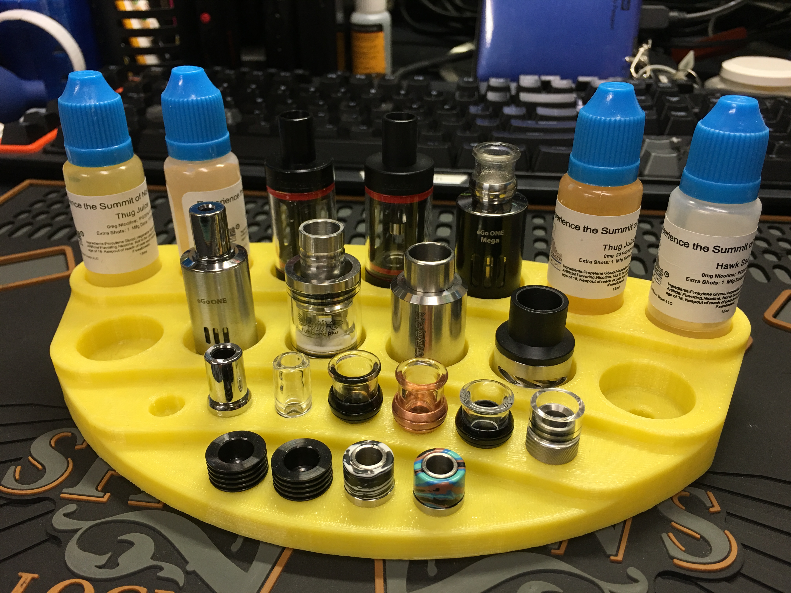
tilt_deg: -29.3
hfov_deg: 61.7
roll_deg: +1.3
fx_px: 663
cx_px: 396
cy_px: 296
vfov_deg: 48.2
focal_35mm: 29
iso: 32
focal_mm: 4.15
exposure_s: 1/30
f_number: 2.2
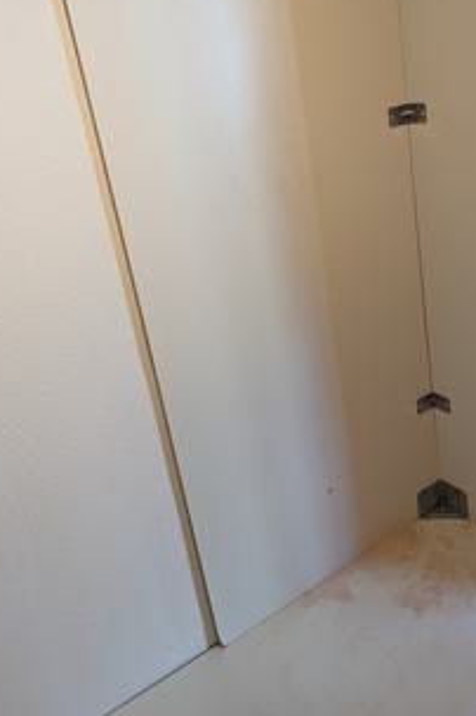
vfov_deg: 54.4
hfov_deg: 37.7
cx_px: 266
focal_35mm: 35
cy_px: 317
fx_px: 696
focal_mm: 6.81
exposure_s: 1/60.2
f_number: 1.85
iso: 225
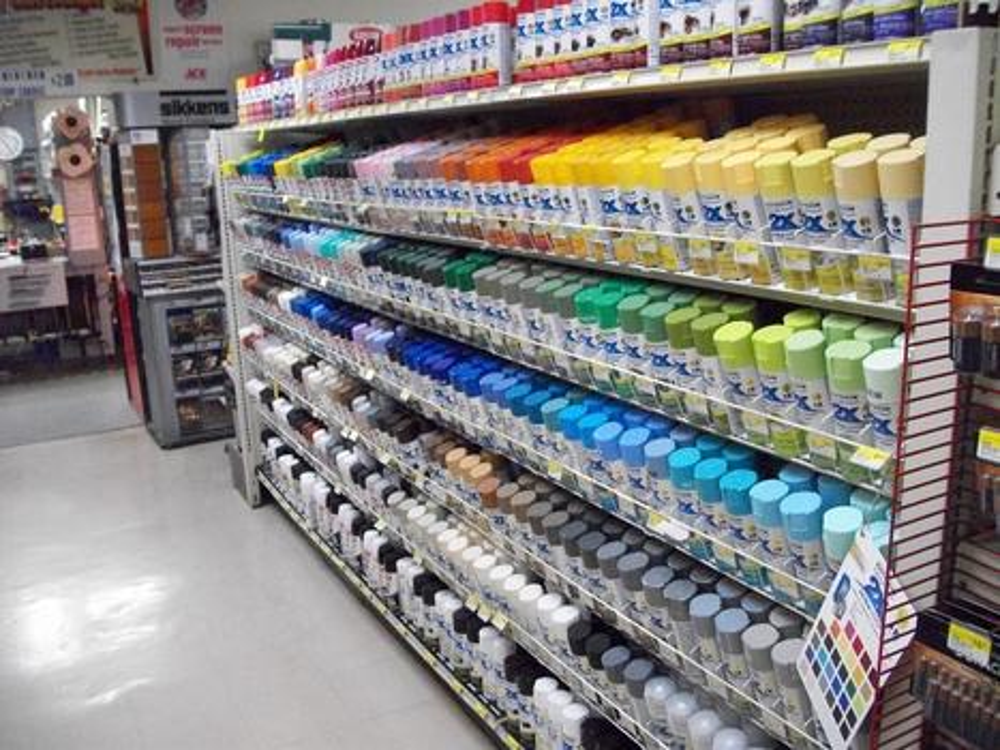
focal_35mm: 32
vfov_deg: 44.1
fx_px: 924
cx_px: 500
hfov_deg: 56.8
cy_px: 375
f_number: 2.9
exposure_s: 1/60
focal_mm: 5.7
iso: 640
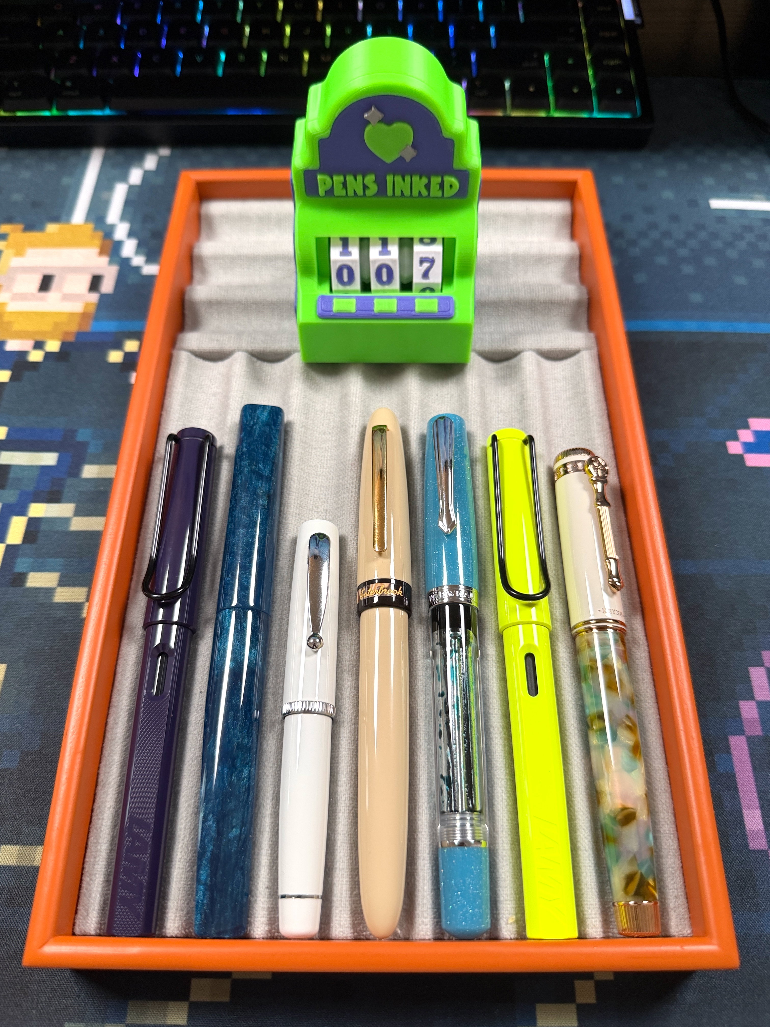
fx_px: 712
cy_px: 514
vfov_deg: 71.6
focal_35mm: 24
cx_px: 385
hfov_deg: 56.8
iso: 160
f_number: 1.78
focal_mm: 6.76
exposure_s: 1/62
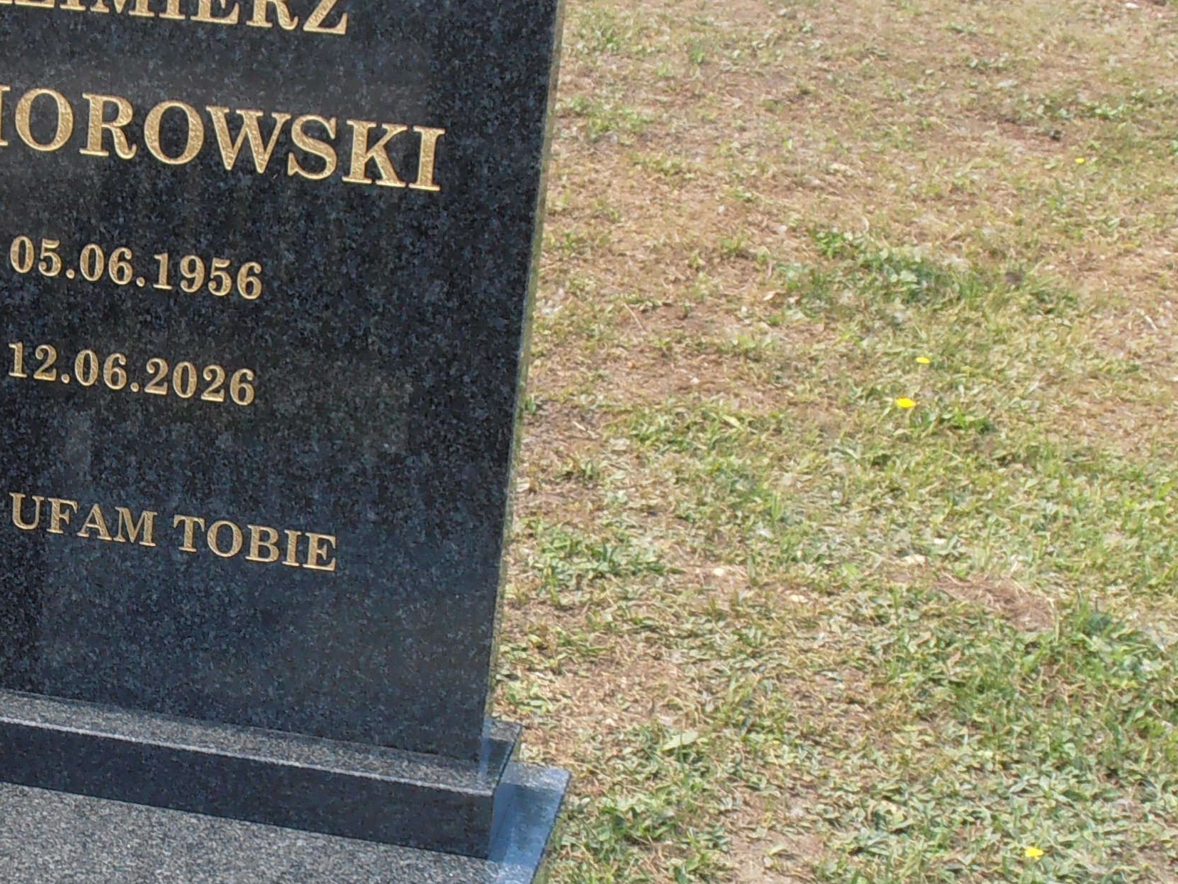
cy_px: 644
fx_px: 3267
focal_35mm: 96
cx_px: 100
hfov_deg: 20.0
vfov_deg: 15.3
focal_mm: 6.61
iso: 80
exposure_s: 1/200
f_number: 3.9
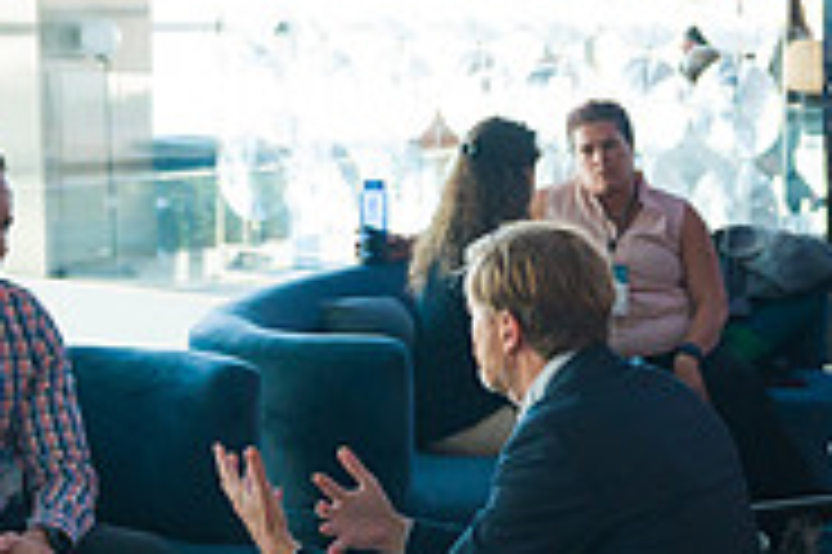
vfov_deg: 14.7
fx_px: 2147
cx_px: 779
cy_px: 336
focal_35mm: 93
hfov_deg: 21.4
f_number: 3.2
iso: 1000
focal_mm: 27
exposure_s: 1/320
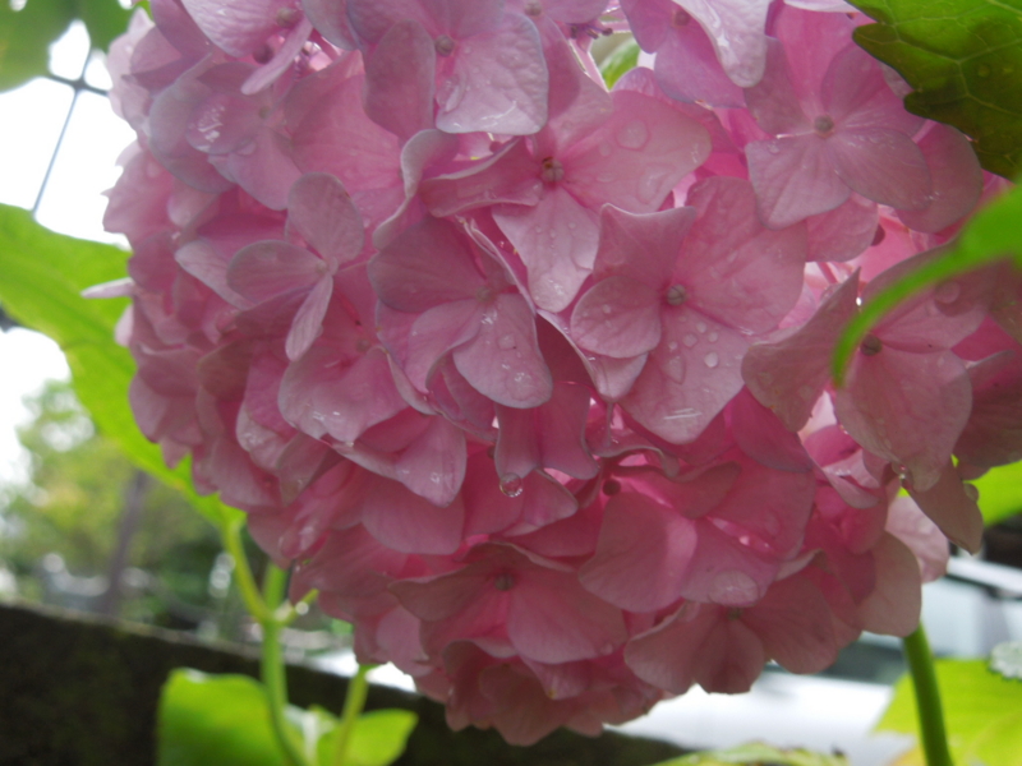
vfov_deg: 33.6
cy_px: 383
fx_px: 1270
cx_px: 511
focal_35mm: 43
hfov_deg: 43.9
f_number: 3.9
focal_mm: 7.8
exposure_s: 1/50
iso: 140
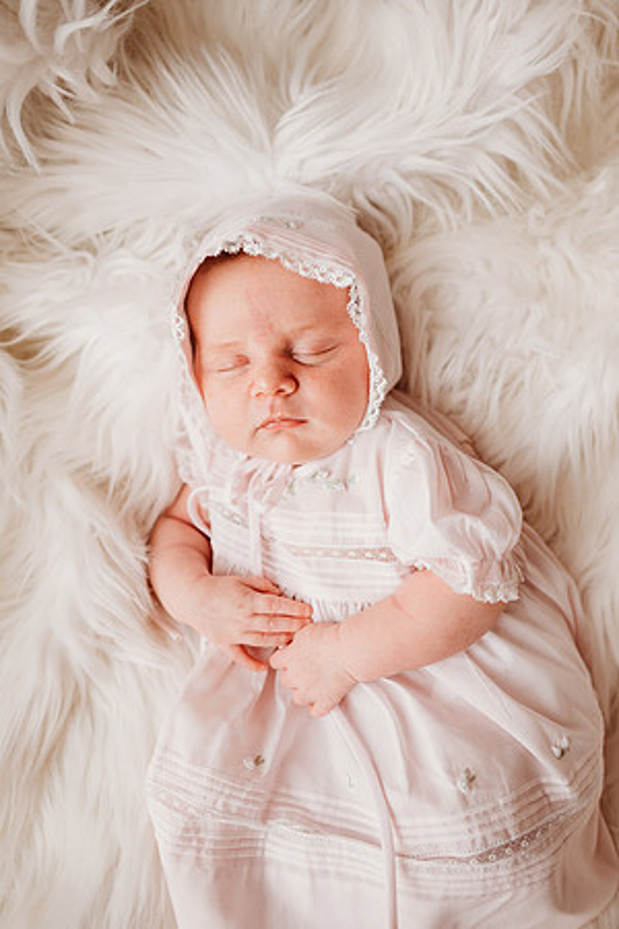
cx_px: 310
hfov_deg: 53.1
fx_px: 619
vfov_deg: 73.7
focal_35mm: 24
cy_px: 464
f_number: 2.8
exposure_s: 1/200
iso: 100
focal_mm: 24
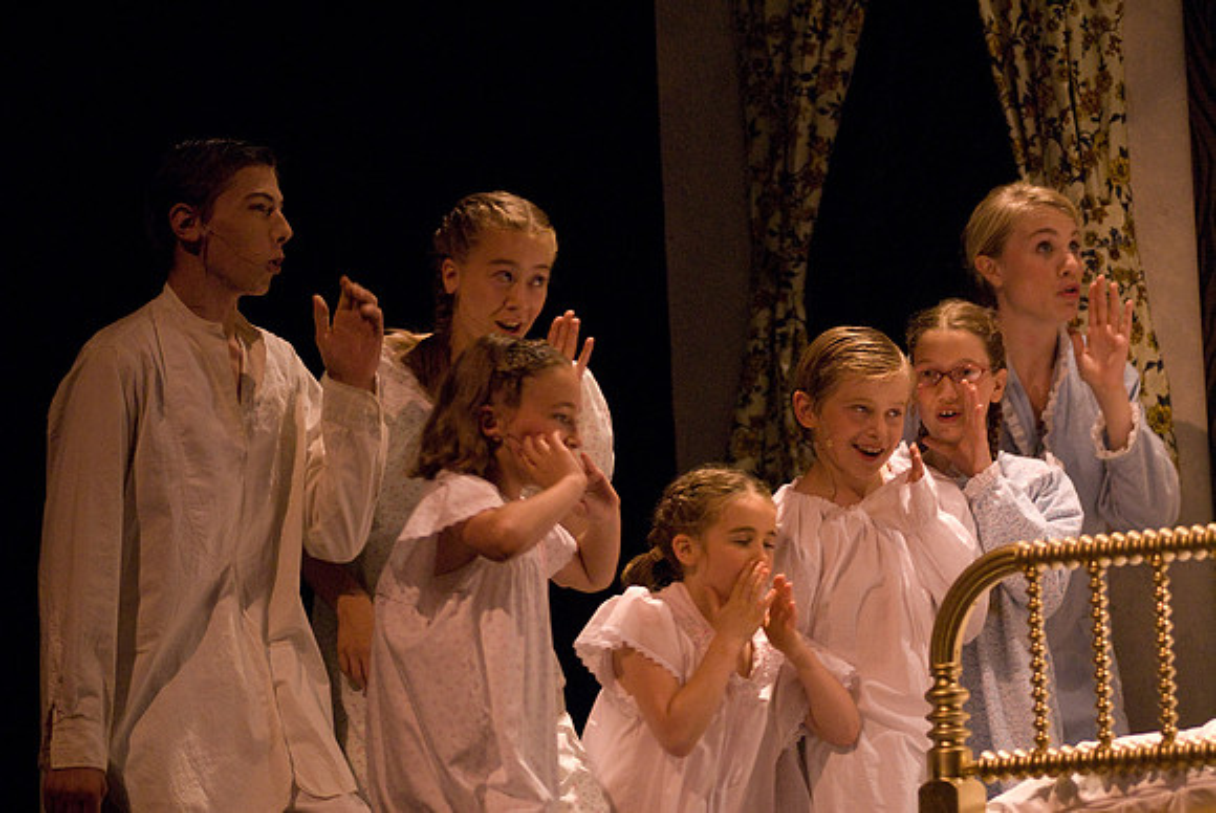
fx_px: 5579
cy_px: 406
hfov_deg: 12.4
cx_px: 608
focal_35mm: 165
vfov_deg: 8.3
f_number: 2.8
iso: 1600
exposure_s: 1/125
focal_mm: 110
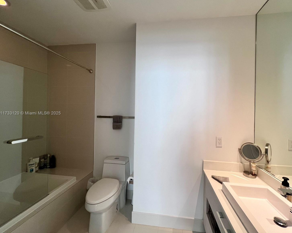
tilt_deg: +0.0
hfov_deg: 100.5
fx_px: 121
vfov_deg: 88.0
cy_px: 113
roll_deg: -0.7
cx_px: 157
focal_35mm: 14
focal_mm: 1.57
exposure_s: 1/120
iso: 160
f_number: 1.8
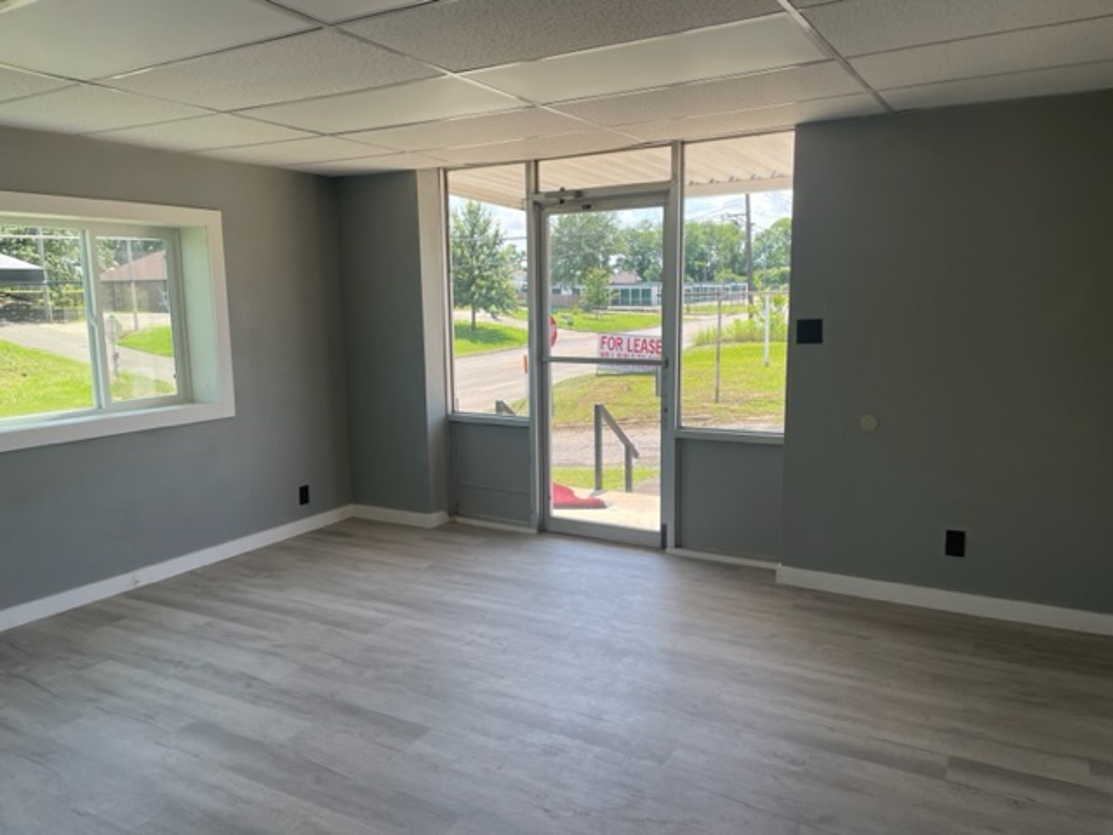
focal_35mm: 26
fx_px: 836
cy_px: 418
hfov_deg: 67.3
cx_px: 556
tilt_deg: -9.5
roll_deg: +1.1
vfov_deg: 53.1
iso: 32
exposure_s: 1/622
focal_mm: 4.2
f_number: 1.6
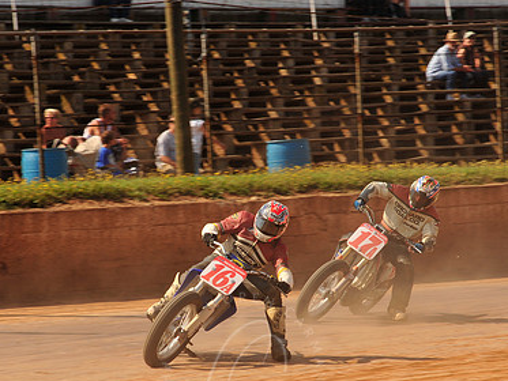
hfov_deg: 6.6
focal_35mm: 299
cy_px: 249
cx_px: 242
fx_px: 4389
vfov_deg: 5.0
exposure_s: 1/400
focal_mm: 200
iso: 200
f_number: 10
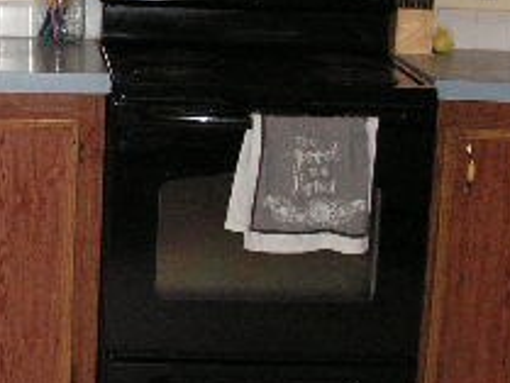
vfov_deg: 13.5
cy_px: 124
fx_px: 1622
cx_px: 29
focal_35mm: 110
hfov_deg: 17.5
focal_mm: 6
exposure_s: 1/40
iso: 160
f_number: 3.2
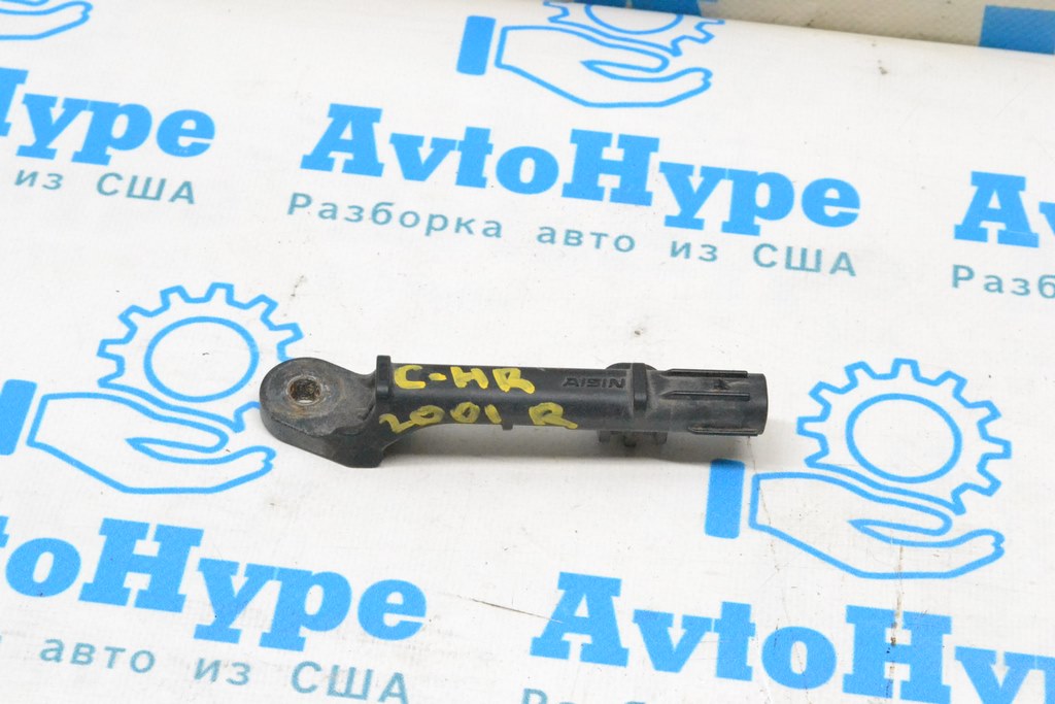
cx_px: 528
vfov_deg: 16.6
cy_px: 352
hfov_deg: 24.6
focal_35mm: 82
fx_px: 2418
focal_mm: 55
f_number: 13
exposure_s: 1/100
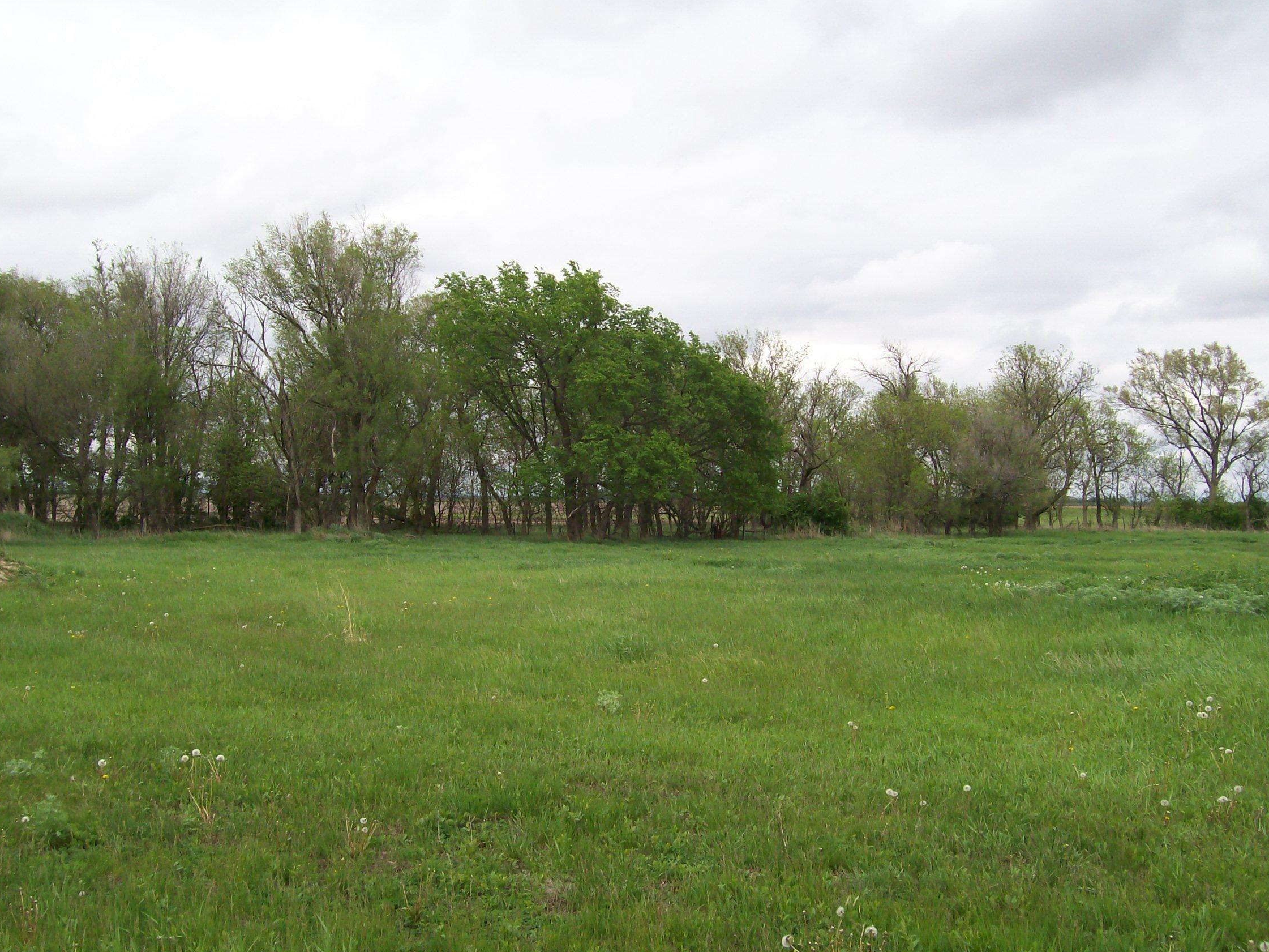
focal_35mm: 37
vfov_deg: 38.7
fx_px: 1356
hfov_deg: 50.1
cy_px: 468
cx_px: 619
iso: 80
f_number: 4.8
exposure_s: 1/338
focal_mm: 6
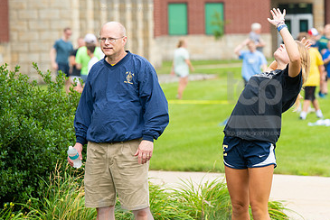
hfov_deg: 7.8
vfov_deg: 5.3
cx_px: 255
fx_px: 2404
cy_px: 104
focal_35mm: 262
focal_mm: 165
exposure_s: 1/1000
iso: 640
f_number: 4.5
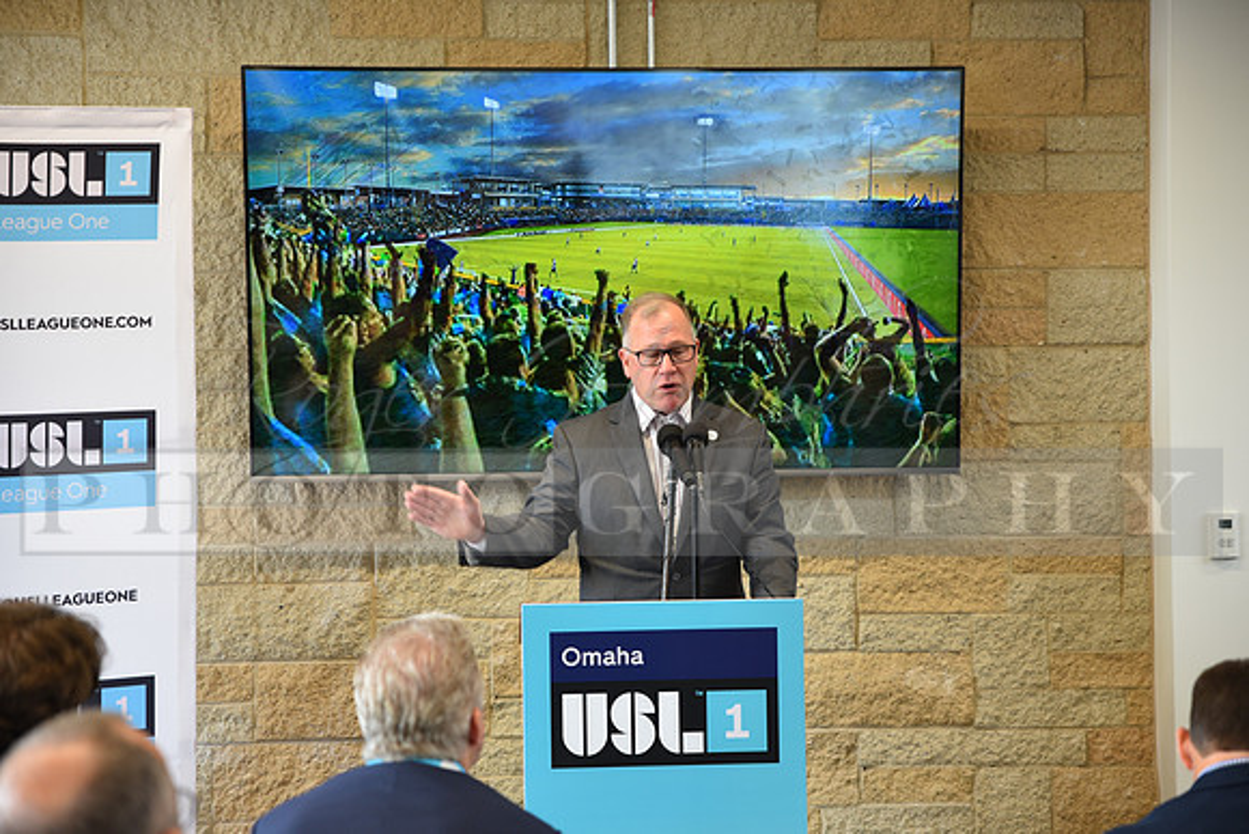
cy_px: 417
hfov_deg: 28.8
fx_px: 2429
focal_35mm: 70
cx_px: 624
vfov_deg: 19.5
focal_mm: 70
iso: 400
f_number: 2.8
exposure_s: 1/60
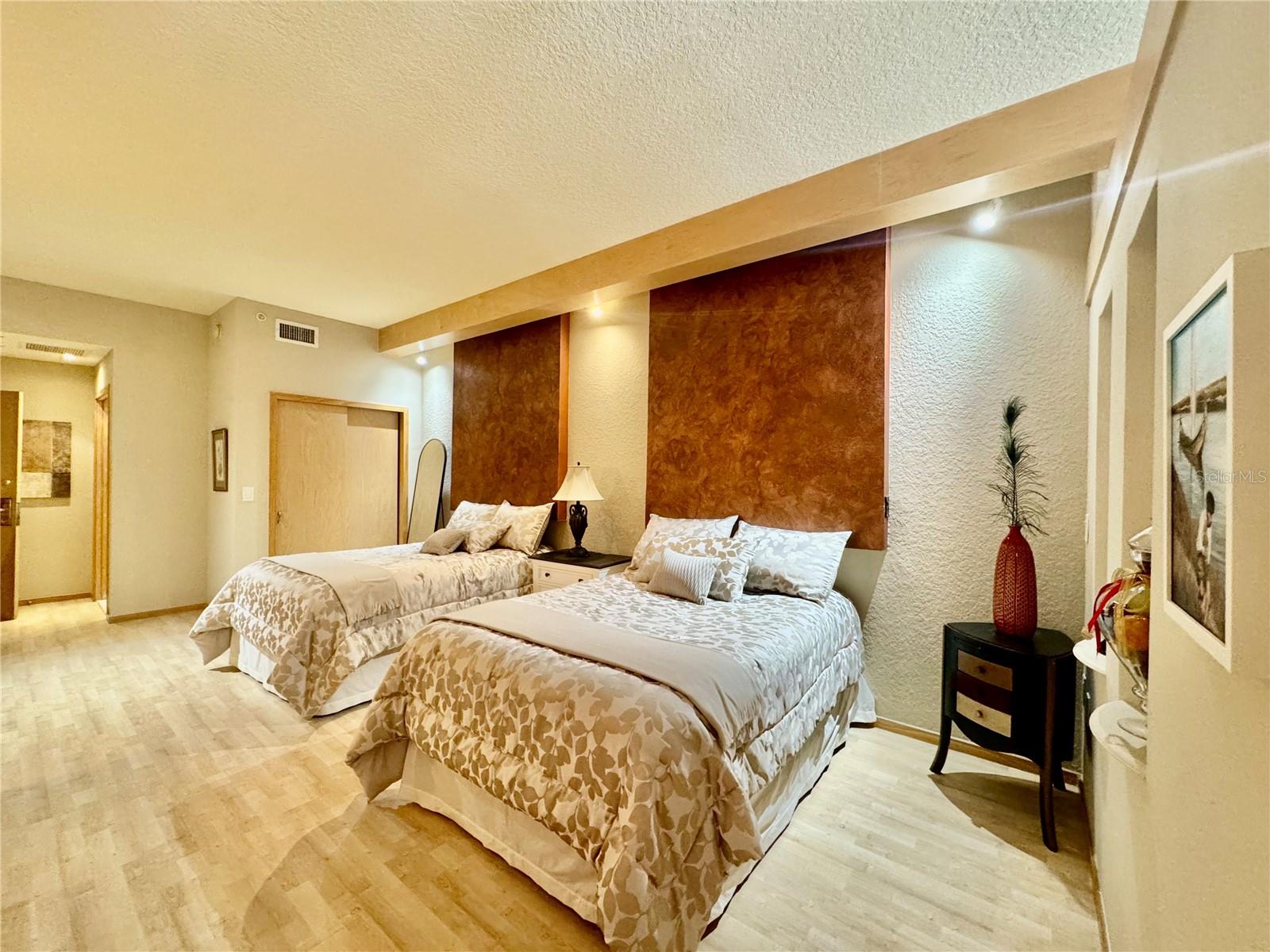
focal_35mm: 14
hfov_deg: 102.1
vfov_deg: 85.7
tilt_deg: -0.8
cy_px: 476
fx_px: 514
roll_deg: -0.8
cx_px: 635
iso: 400
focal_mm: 2.22
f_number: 2.2
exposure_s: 1/60
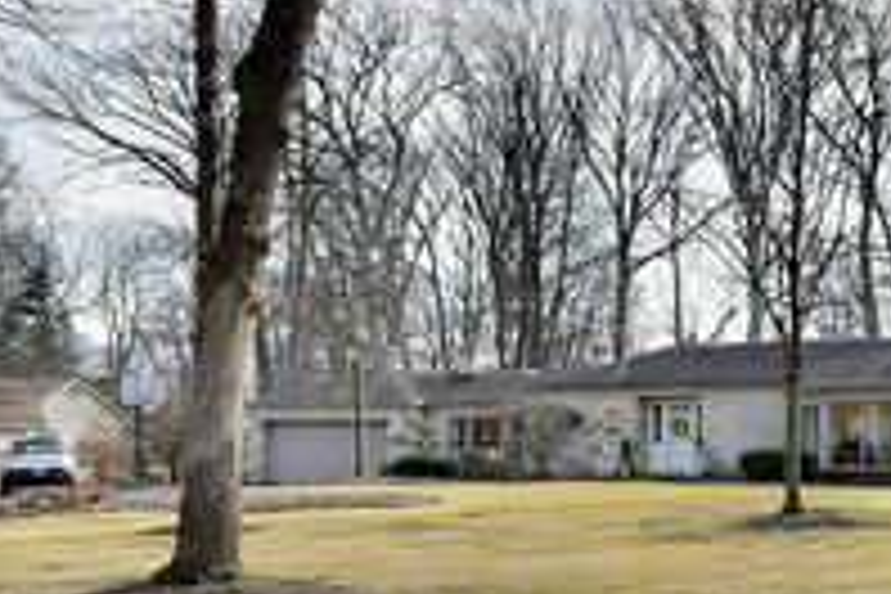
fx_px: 1381
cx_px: 747
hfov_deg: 34.4
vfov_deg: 24.1
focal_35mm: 56
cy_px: 430
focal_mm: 11.5
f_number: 10
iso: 400
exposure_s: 1/400
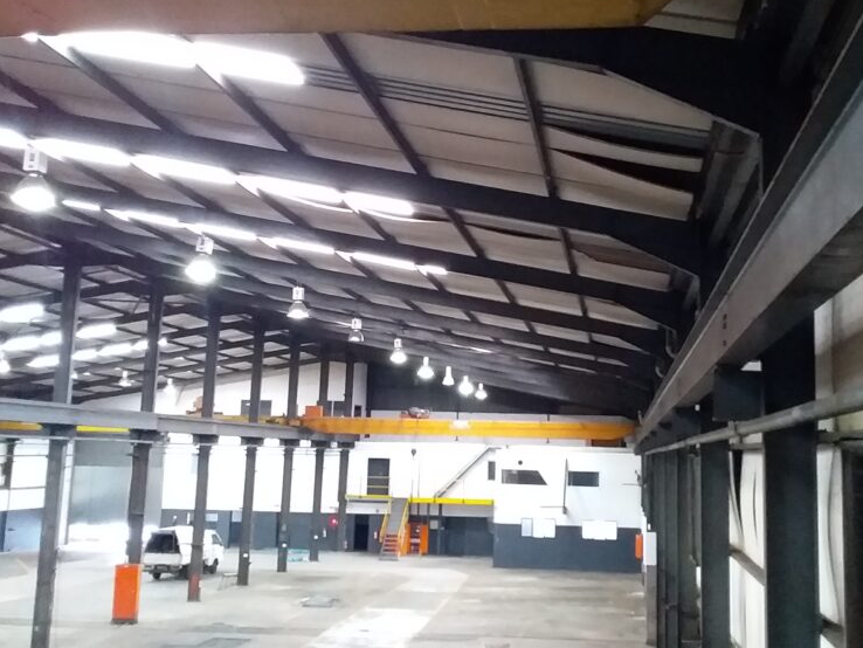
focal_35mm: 43
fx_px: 1072
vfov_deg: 33.5
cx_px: 504
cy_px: 264
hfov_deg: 43.7
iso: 400
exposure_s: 1/17
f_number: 2.2
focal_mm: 3.3
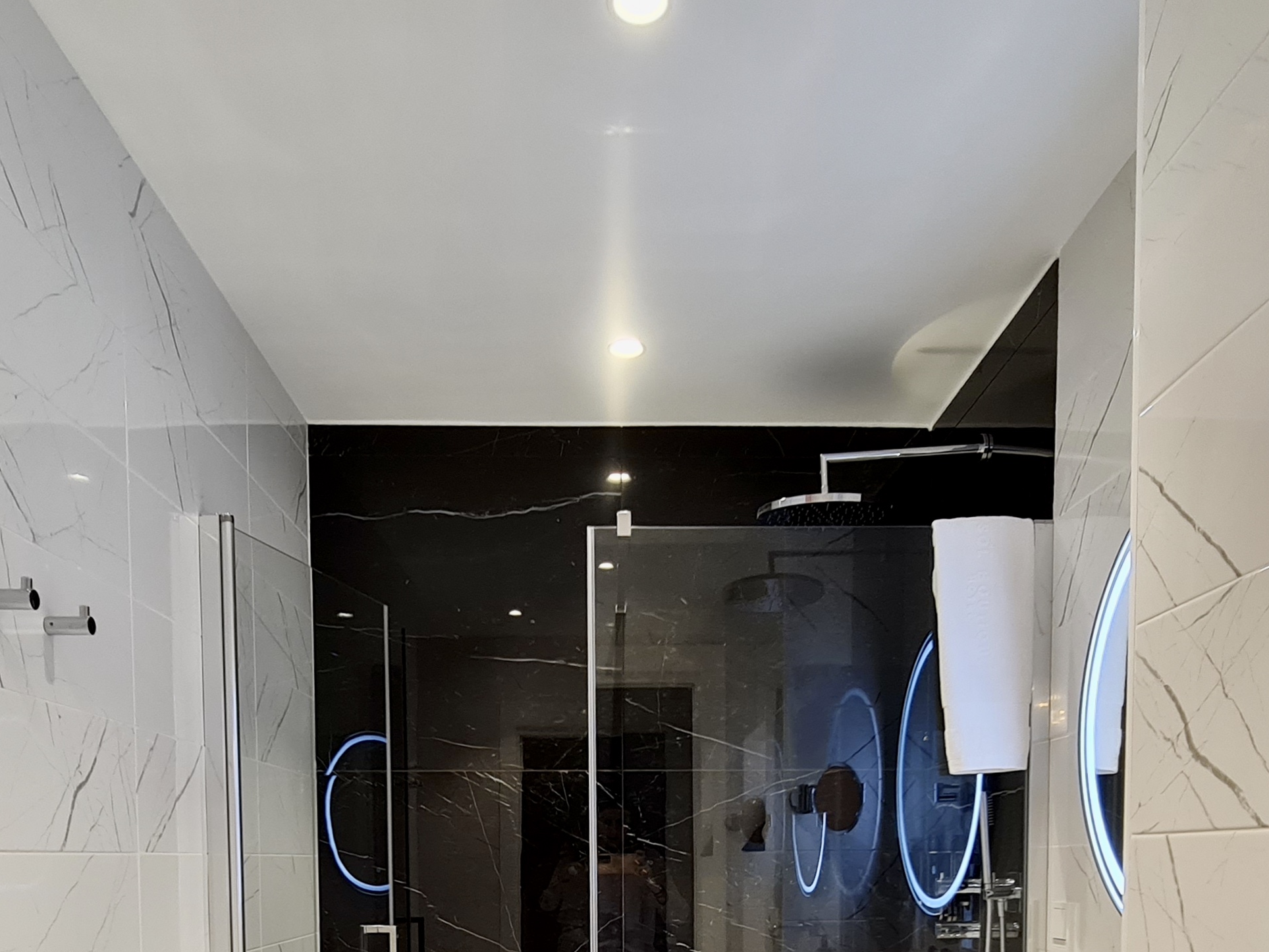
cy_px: 920
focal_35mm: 26
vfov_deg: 45.9
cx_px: 628
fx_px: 953
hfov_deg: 67.3
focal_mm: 2.2
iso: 100
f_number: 2.2
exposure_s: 1/50
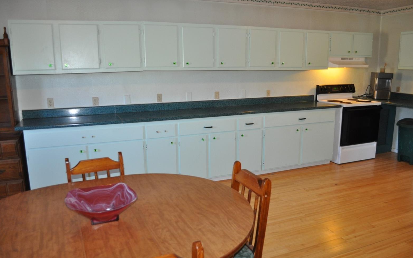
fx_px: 315
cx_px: 207
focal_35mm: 28
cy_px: 135
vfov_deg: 44.5
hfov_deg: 66.5
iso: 800
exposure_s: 1/60
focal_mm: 18
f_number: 3.5
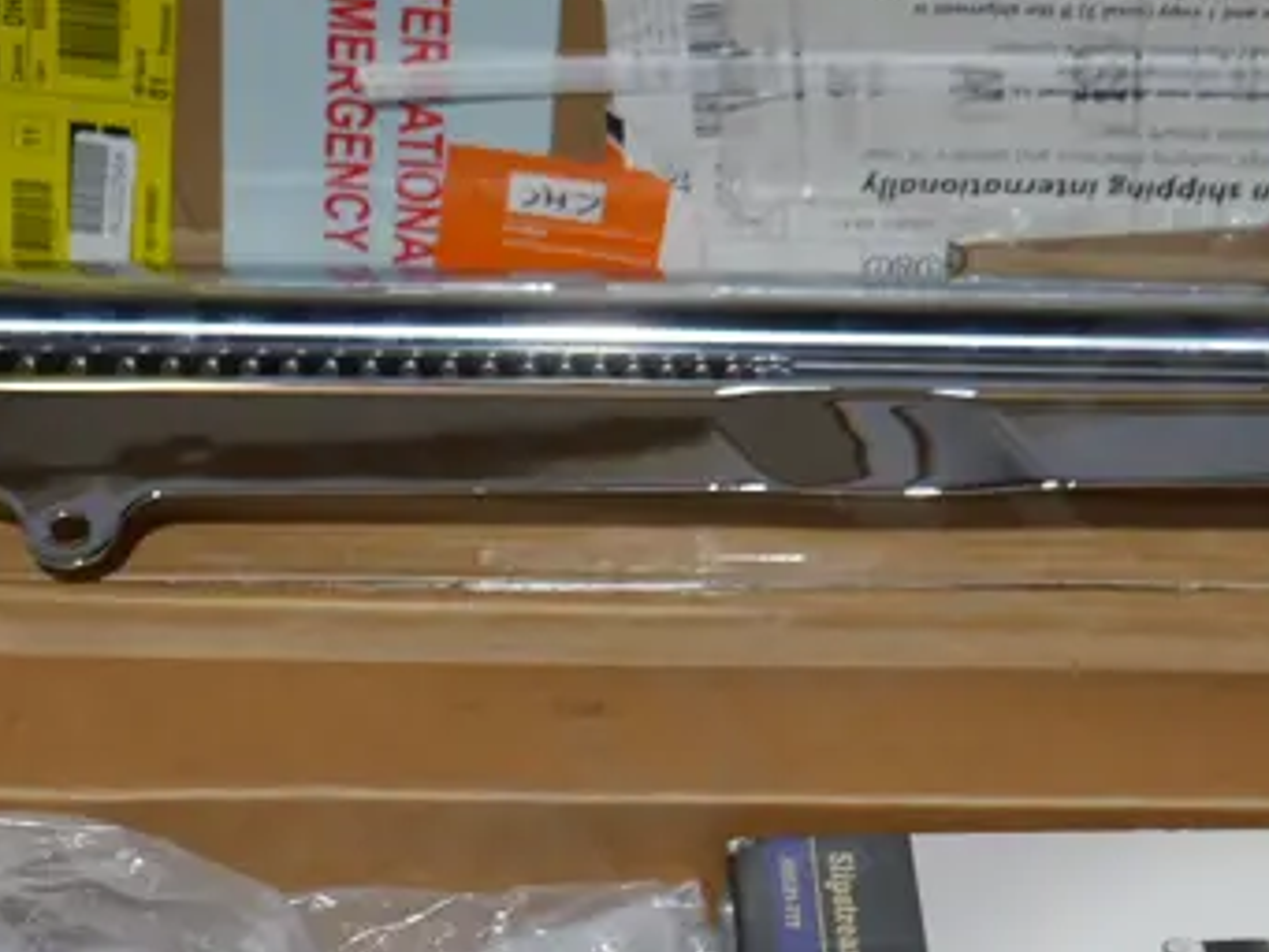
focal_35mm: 84
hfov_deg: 23.3
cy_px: 729
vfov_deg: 17.5
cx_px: 696
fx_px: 3080
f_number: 3.5
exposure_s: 1/60
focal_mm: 14
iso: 250
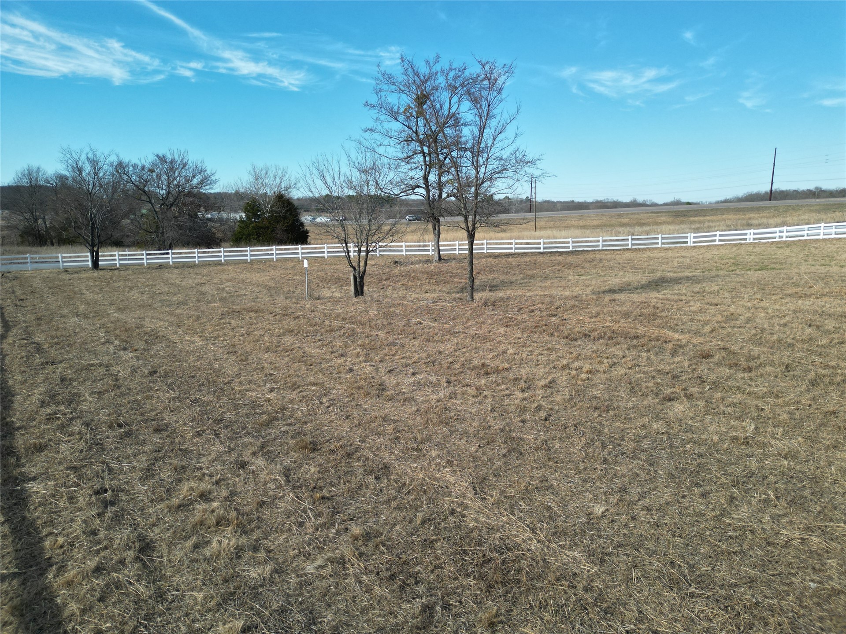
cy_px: 317
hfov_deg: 71.6
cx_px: 423
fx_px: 587
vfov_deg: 56.8
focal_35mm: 24
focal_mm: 6.72
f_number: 1.7
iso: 110
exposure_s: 1/2000
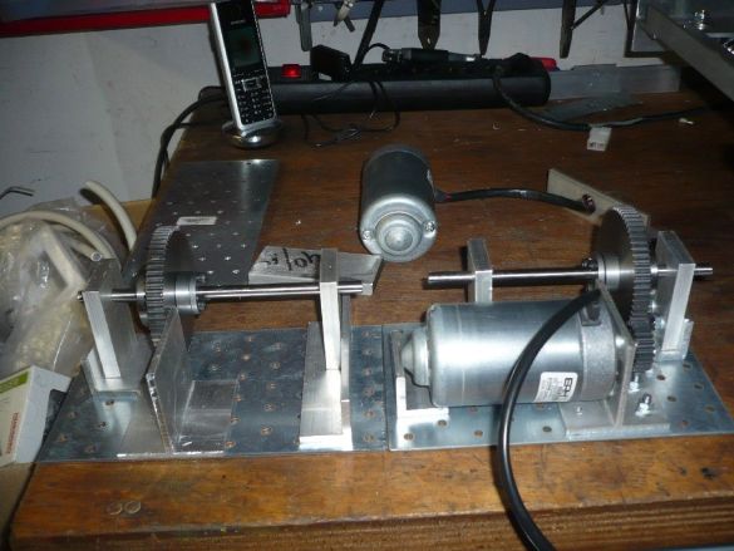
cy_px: 276
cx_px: 367
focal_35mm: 35
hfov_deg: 52.6
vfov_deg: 40.7
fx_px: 742
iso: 100
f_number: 2.8
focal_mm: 5.8
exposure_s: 1/30
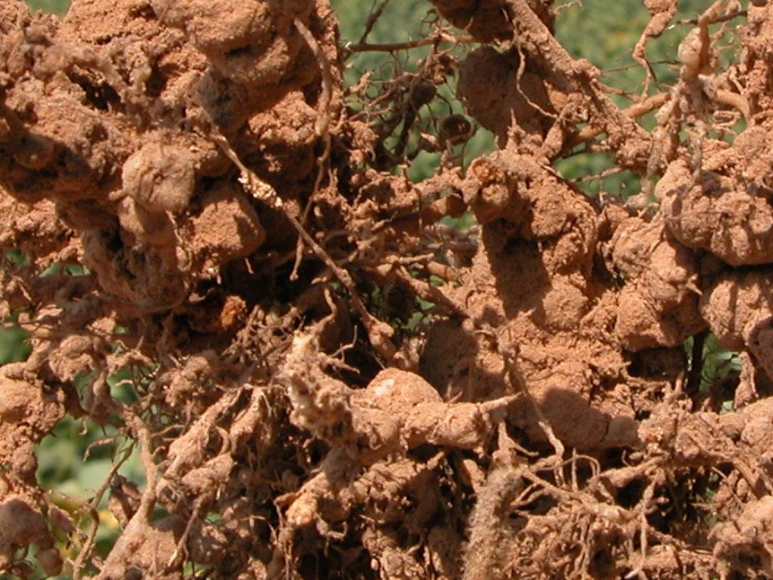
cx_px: 535
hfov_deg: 18.8
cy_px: 191
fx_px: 2322
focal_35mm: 104
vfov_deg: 14.2
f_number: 6.3
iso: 100
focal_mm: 9.2
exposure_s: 1/310
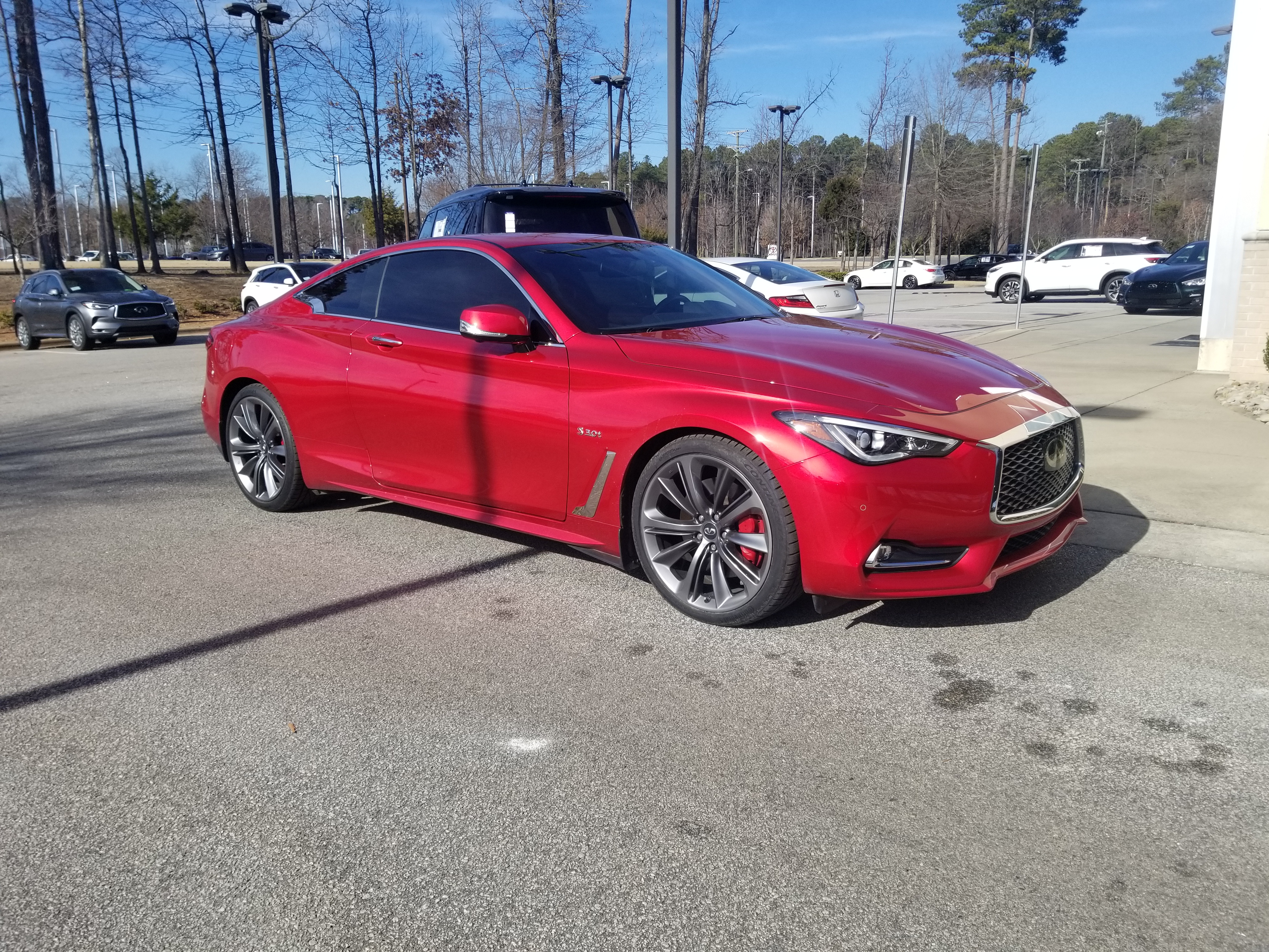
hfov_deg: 67.3
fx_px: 953
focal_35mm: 26
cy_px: 476
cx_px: 634
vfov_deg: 53.1
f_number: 1.7
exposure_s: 1/2312
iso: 50
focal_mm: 4.3
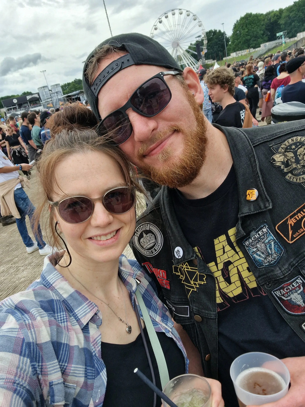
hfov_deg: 54.9
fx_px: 294
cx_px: 152
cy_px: 204
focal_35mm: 25
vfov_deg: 69.4
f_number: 2.2
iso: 50
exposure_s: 1/1006
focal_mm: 3.3
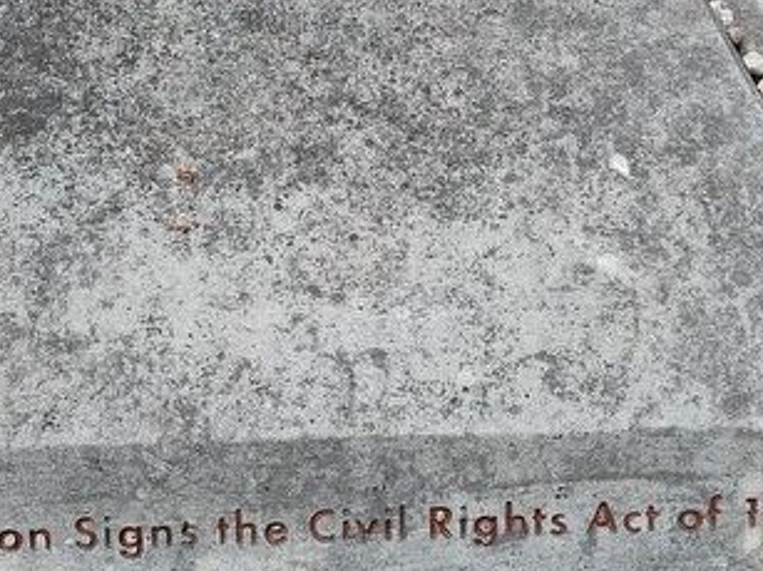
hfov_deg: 32.2
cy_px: 313
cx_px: 345
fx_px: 1322
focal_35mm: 60
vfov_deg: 24.4
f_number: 1.8
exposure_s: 1/1122
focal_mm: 5.56
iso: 100
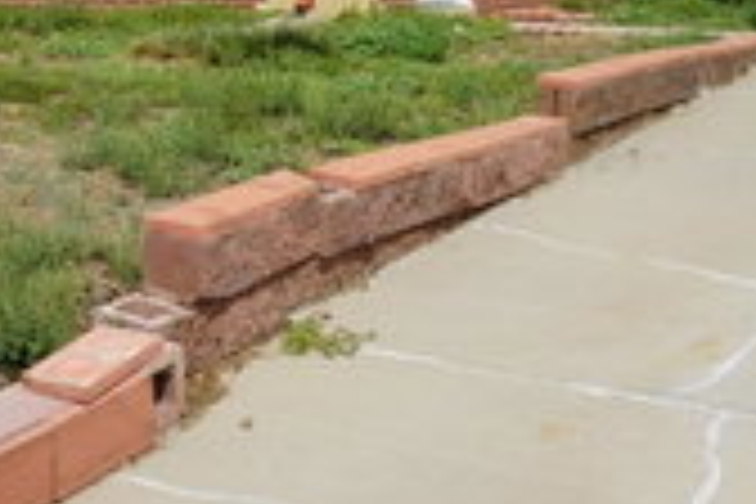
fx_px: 1533
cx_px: 108
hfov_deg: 26.9
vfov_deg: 17.5
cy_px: -151
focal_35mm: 73
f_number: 11
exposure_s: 1/160
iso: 100
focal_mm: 16
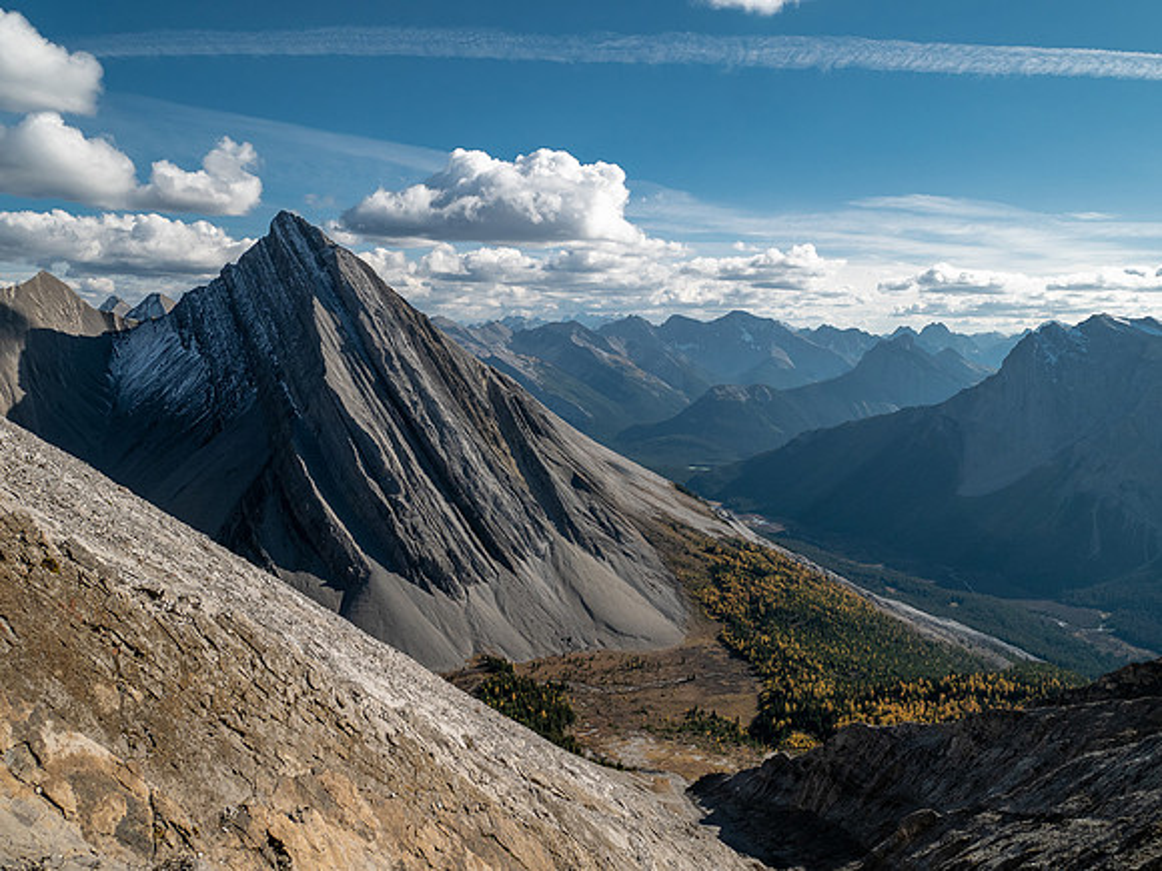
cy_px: 436
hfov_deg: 71.6
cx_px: 581
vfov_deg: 56.8
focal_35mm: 24
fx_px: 806
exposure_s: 1/250
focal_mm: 12
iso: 200
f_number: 8
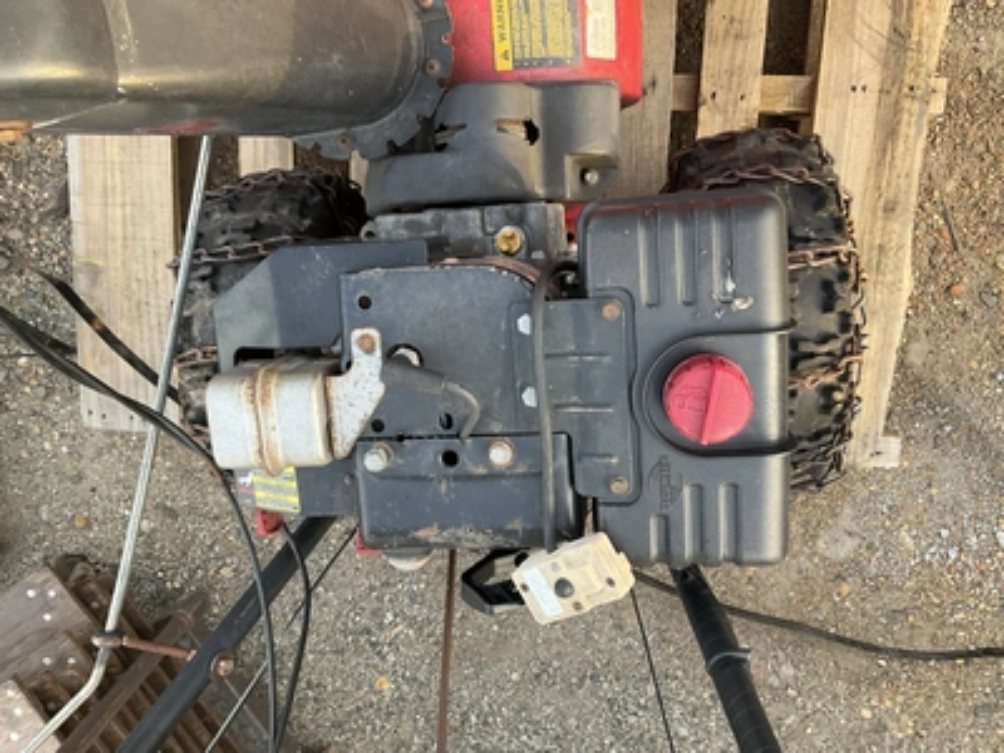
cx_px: 502
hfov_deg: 61.7
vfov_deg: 48.2
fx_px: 841
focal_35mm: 29
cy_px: 376
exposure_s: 1/122
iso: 50
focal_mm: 3
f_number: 1.8
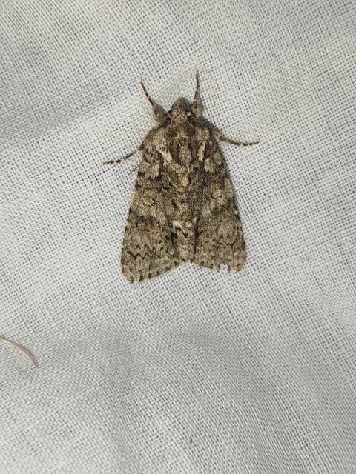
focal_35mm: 62
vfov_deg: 31.2
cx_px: 178
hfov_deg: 23.7
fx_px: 850
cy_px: 237
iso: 64
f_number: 1.7
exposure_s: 1/50
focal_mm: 5.31
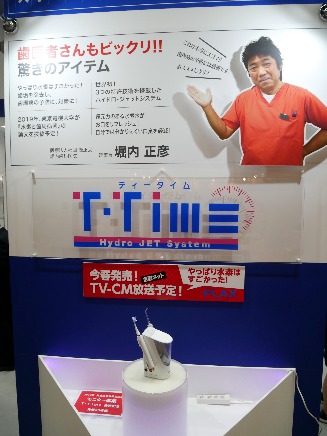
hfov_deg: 53.1
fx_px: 327
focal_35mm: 26
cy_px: 218
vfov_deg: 67.3
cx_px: 164
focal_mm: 13
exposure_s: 1/125
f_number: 3.5
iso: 200
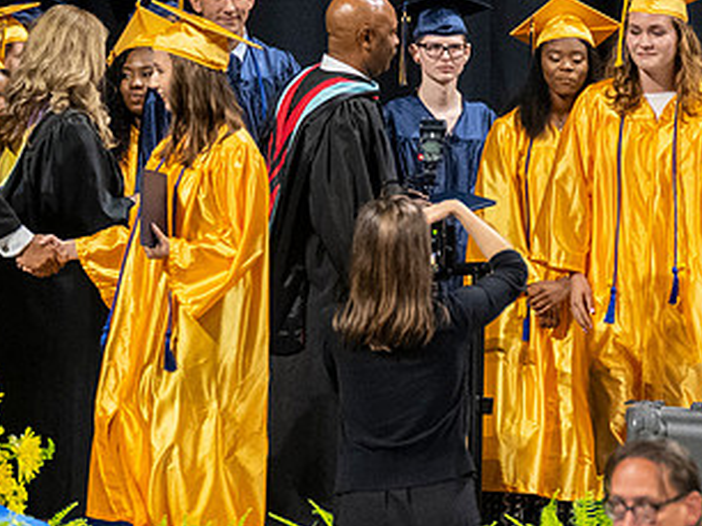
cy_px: 300
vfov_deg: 2.1
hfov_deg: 2.8
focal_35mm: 717
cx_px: 360
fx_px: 14529
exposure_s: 1/200
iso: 2000
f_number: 4
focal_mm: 190
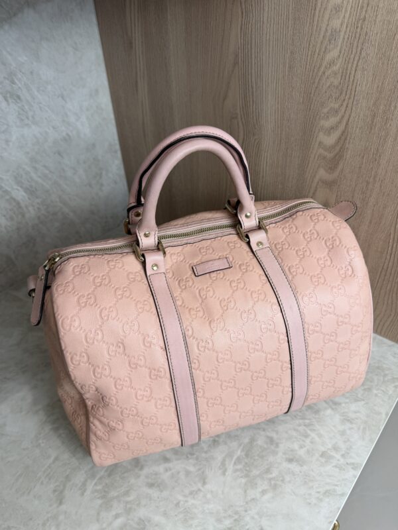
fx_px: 368
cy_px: 265
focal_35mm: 24
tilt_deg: -39.2
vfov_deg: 71.6
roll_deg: +3.1
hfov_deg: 56.8
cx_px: 199
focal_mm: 6.76
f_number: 1.78
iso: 50
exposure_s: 1/126
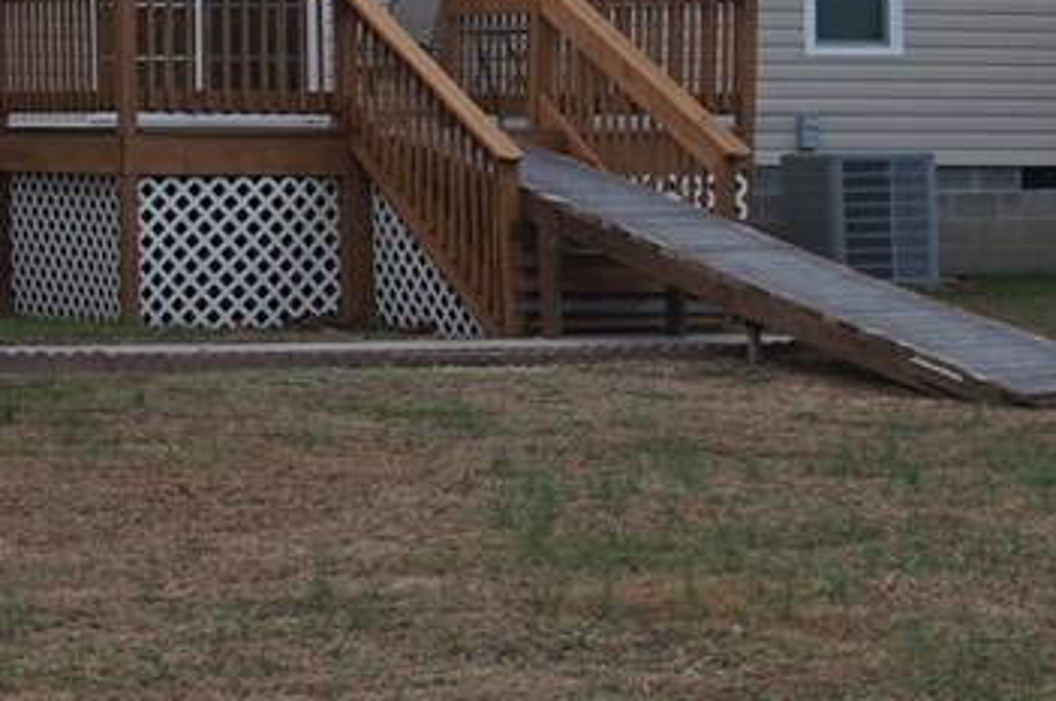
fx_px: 3808
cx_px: -364
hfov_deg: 15.0
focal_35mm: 130
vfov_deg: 10.4
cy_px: -66
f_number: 9
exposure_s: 1/100
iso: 100
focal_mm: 28
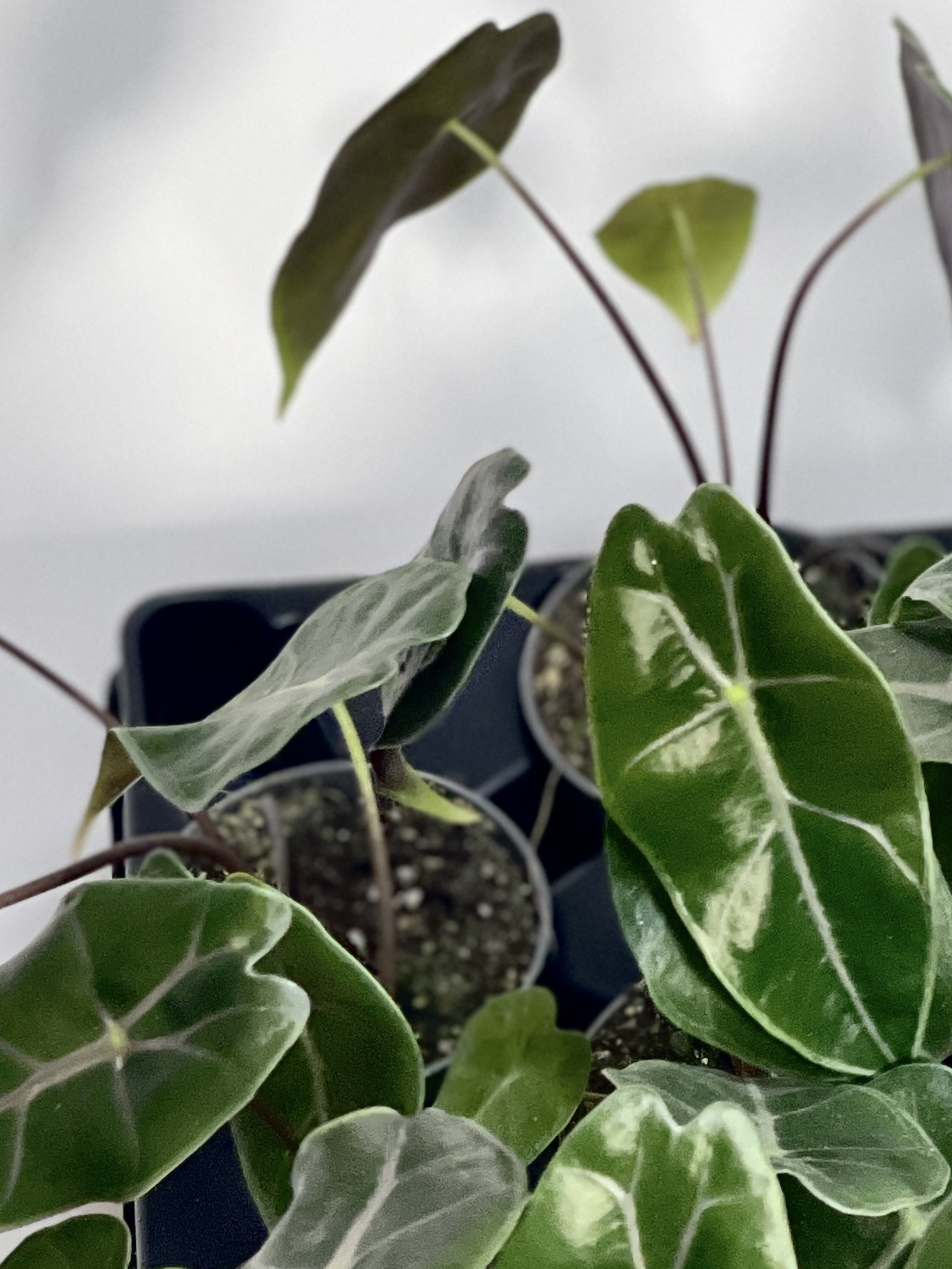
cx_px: 878
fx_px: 6344
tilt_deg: -18.4
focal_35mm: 173
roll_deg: -0.6
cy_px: 1184
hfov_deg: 8.5
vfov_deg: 11.3
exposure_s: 1/100
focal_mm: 7.5
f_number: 2.2
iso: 160
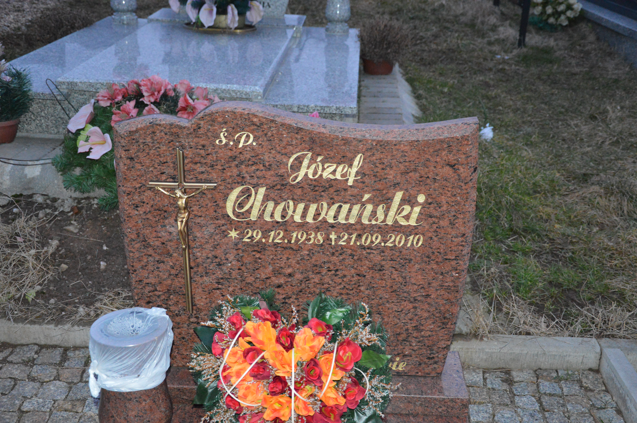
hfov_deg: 46.4
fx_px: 743
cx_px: 318
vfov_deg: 31.8
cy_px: 212
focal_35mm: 42
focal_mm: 28
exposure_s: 1/60
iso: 3200
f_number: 4
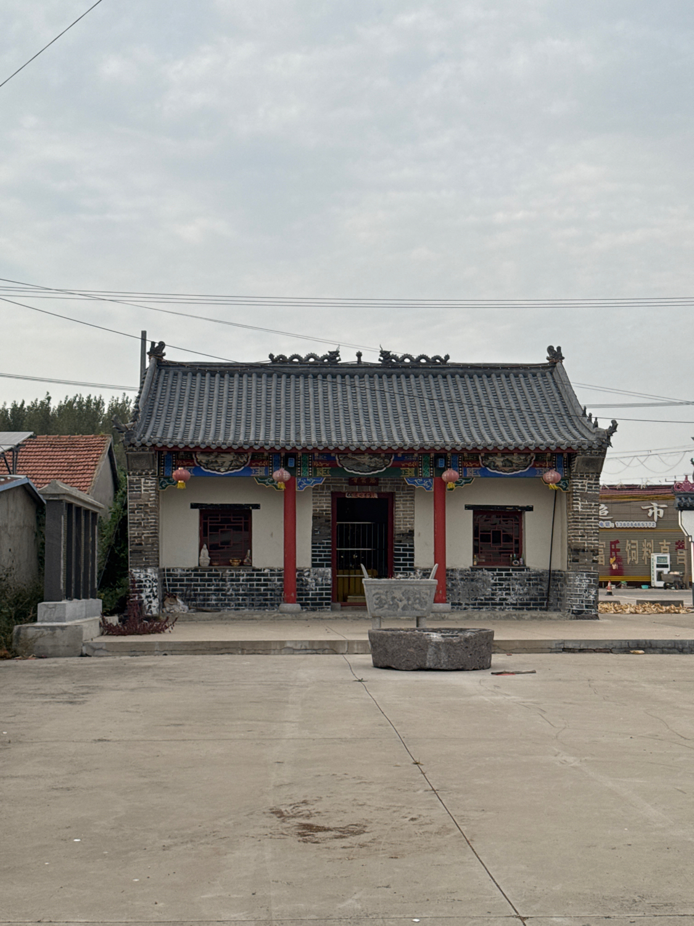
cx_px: 347
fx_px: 1283
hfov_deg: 30.3
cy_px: 463
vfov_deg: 39.7
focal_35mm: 48
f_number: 1.78
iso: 64
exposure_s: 1/2833
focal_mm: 6.76
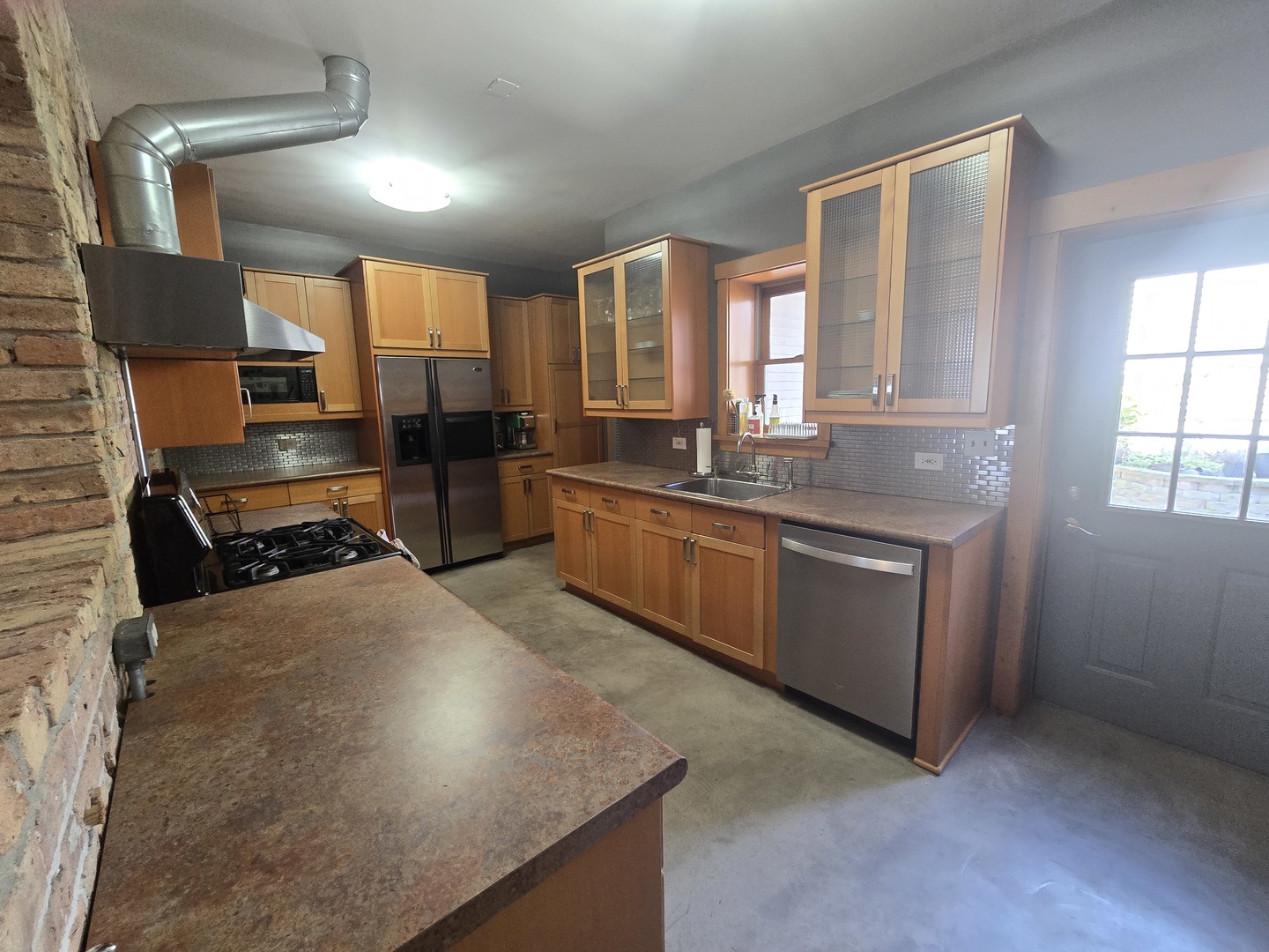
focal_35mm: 13
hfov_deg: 106.2
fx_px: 477
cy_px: 476
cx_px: 634
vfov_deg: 89.9
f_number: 2.2
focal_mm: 2.2
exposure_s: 1/60
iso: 400
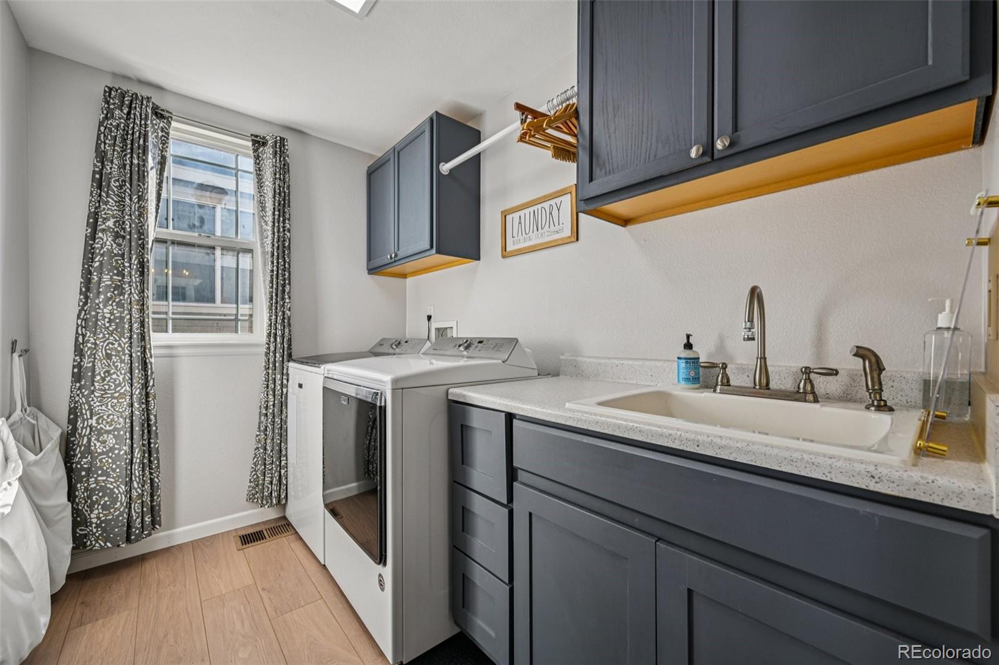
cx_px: 500
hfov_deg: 104.3
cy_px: 332
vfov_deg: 81.2
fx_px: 388
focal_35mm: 14
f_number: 8
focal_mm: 14
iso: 72
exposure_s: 1/15
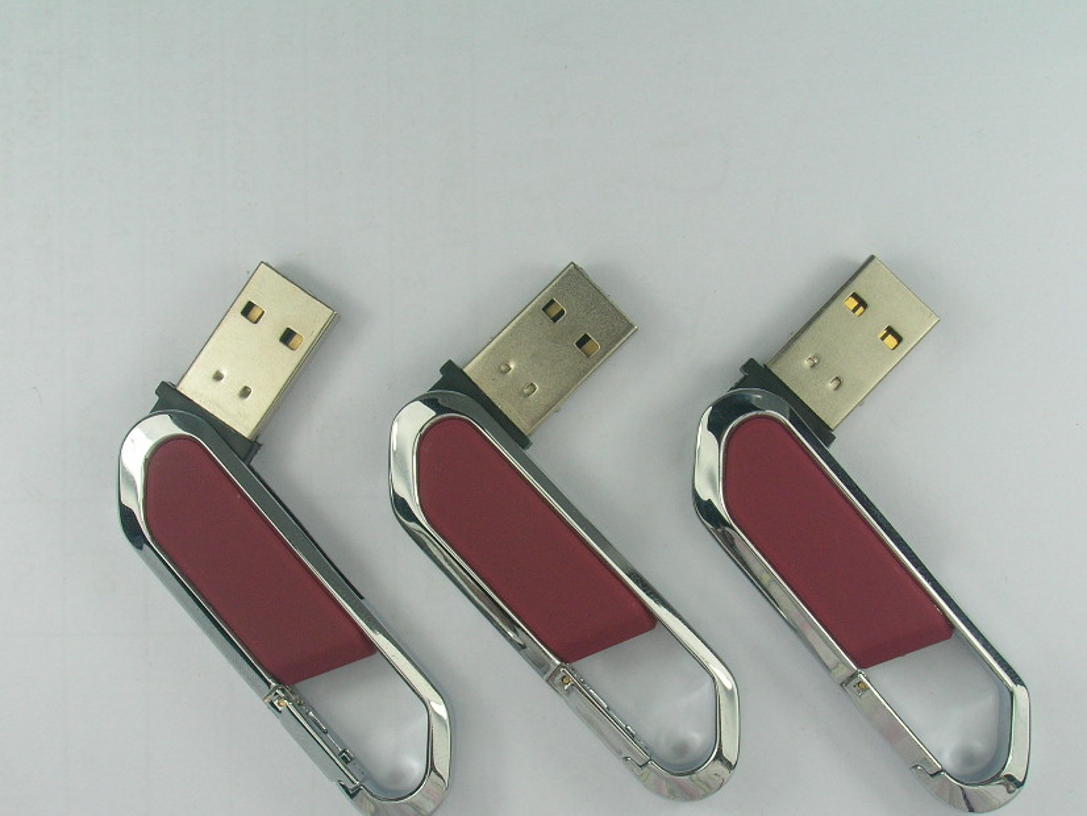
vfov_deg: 25.6
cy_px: 492
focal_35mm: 57
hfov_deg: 33.8
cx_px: 590
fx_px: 1790
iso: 50
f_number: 5.4
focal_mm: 7.7
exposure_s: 1/106
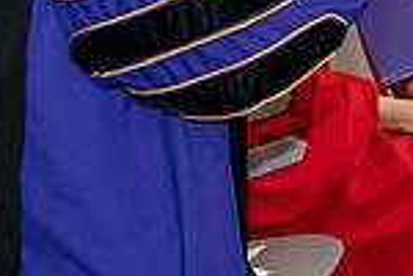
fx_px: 3109
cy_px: -250
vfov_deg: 5.0
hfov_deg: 7.6
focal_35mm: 271
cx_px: 449
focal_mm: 70
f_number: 5
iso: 2500
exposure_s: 1/200
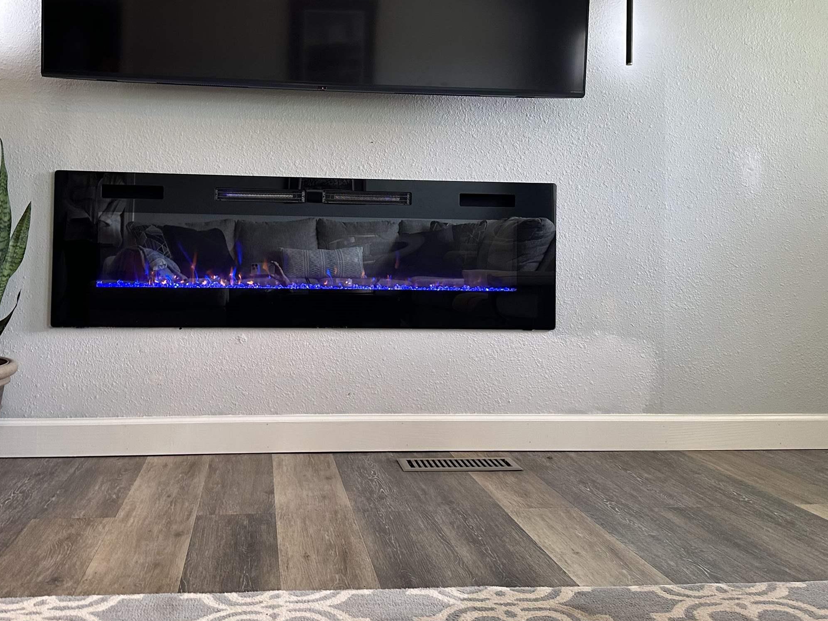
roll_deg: -0.3
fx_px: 885
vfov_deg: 38.5
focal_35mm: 37
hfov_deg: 50.0
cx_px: 356
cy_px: 245
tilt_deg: +4.4
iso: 200
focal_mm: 6.86
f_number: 1.78
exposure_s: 1/60
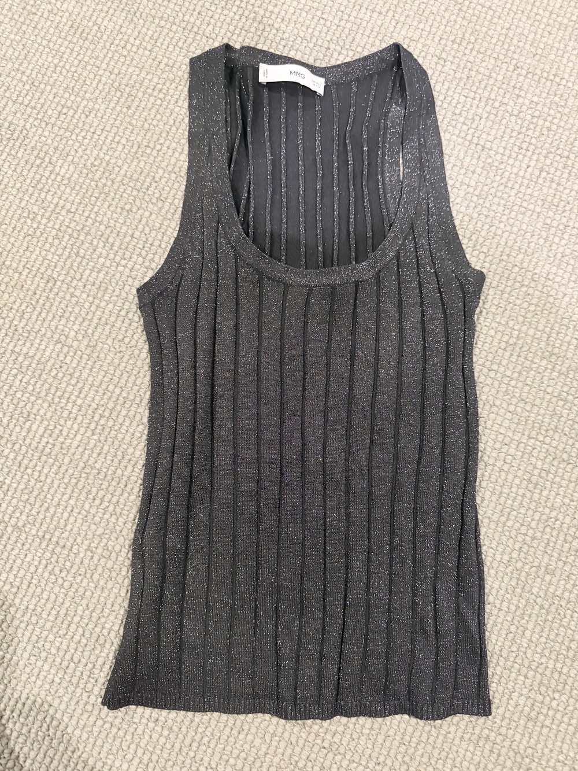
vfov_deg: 71.6
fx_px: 534
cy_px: 386
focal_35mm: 24
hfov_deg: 56.8
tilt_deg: -81.6
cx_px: 289
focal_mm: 6.76
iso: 1000
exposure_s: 1/30
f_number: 1.78
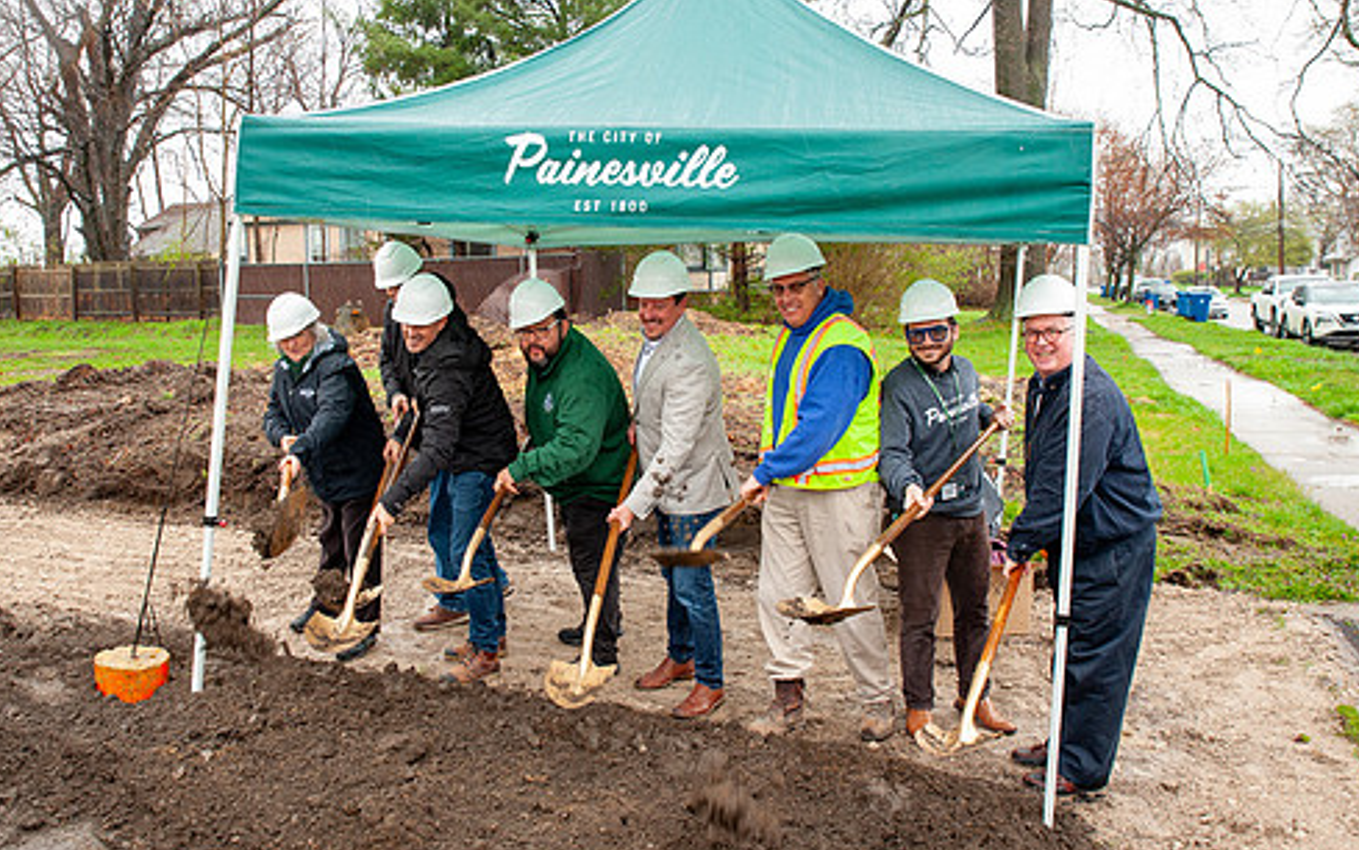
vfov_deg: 43.2
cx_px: 645
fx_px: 1074
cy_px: 400
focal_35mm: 29
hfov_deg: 64.6
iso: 800
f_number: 6.3
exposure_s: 1/125
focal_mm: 24
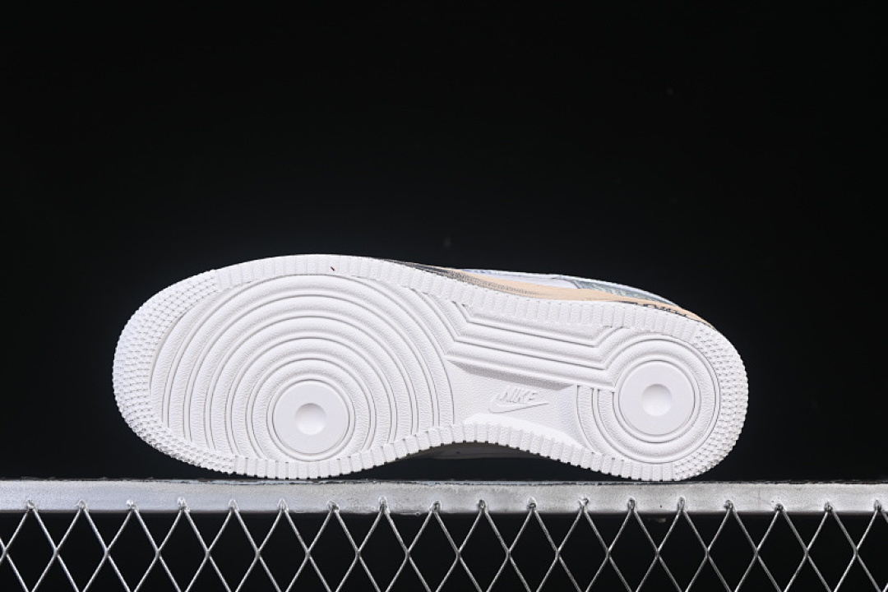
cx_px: 444
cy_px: 296
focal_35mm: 75
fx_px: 1850
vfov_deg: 18.2
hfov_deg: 27.0
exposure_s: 1/100
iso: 160
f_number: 8
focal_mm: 50
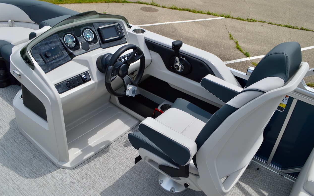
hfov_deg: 61.2
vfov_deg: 40.6
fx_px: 265
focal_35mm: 31
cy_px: 101
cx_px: 158
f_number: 9
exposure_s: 1/320
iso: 100
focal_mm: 20
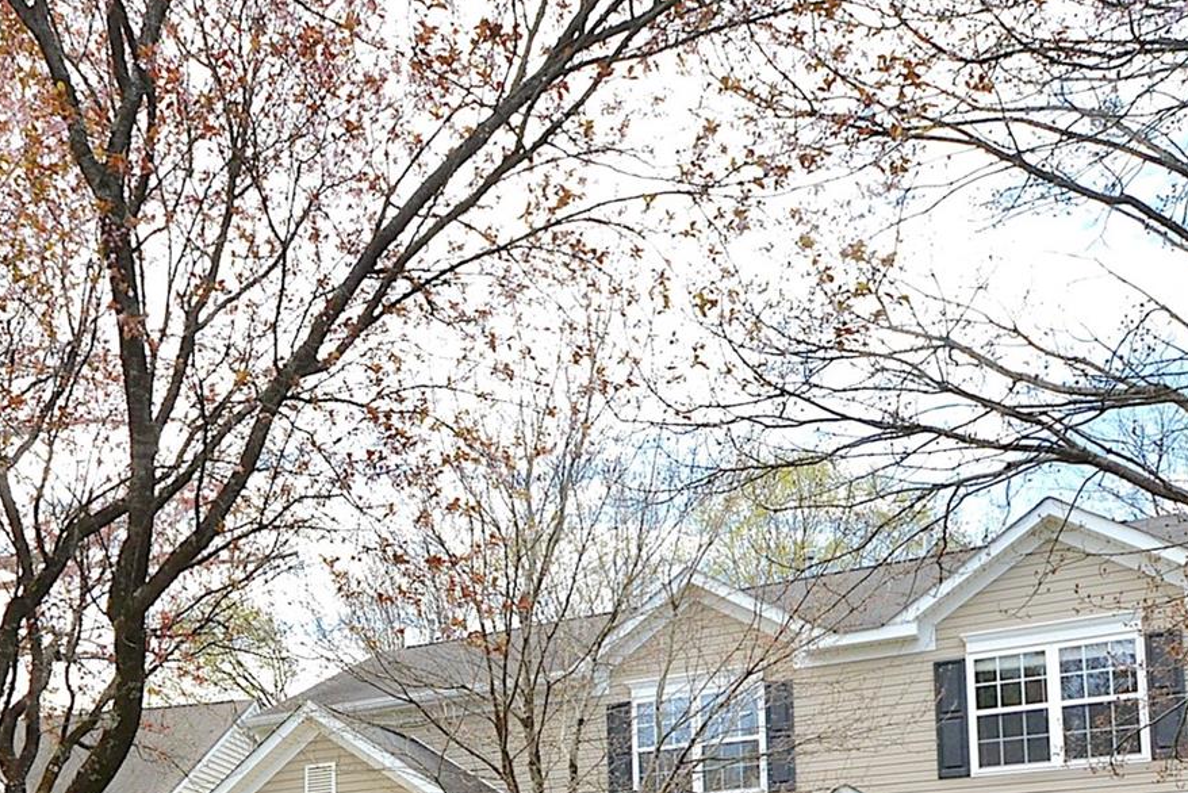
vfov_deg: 33.1
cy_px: 873
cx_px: 340
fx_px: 1155
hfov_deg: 52.7
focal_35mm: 35
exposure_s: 1/320
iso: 500
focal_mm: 10
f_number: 9
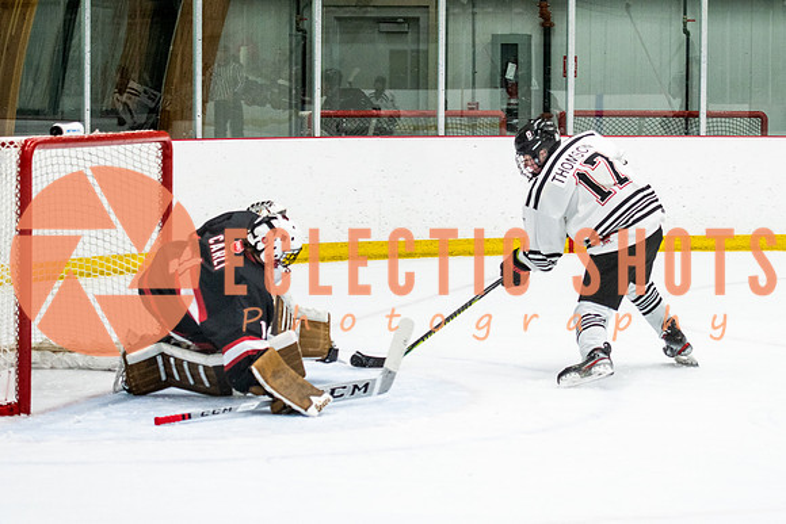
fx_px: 2798
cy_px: 206
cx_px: 477
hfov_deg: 16.0
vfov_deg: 10.7
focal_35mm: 128
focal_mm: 70
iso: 900
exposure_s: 1/400
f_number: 2.8
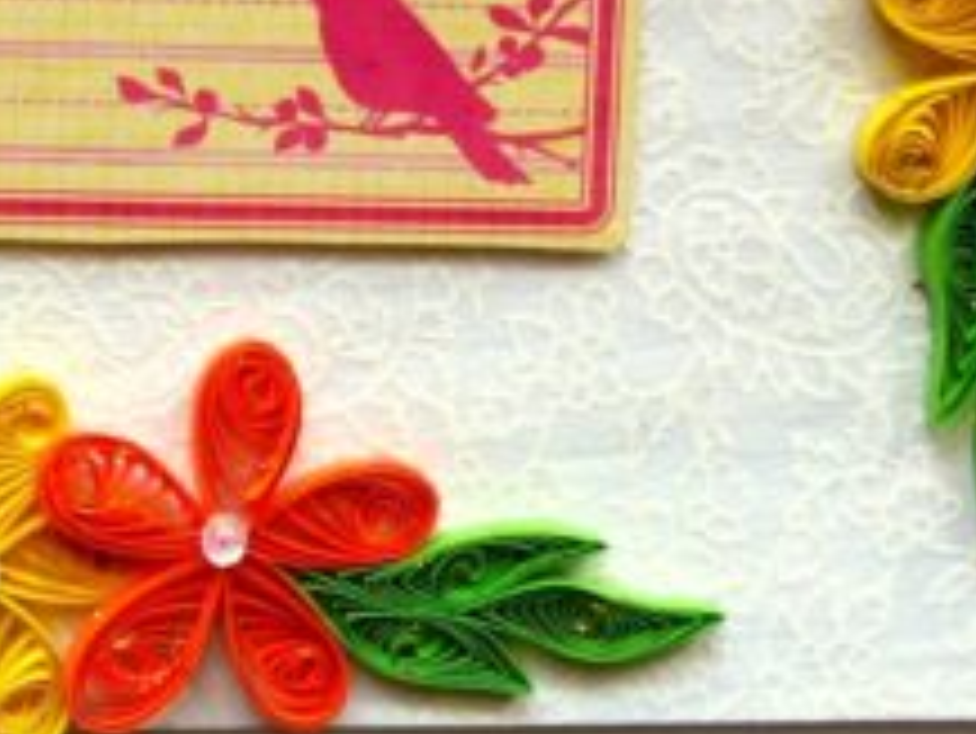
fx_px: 1947
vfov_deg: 20.9
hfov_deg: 27.4
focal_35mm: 69
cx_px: 148
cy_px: 72
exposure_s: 1/100
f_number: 2.8
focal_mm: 4.5
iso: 100
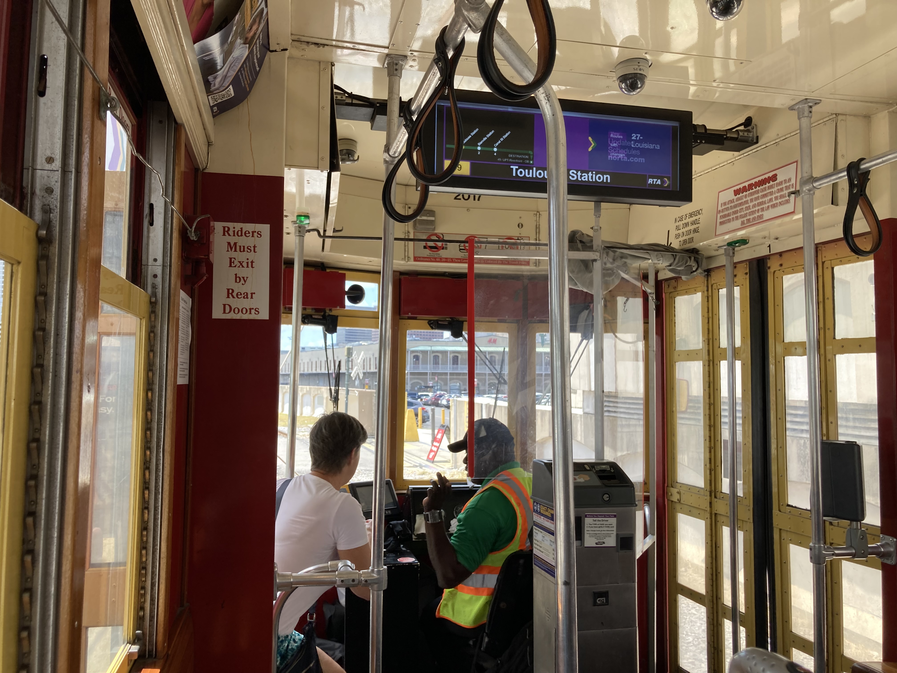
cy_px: 336
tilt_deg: +4.2
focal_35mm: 28
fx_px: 726
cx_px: 448
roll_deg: -1.9
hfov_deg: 63.4
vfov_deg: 49.7
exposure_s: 1/197
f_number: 1.8
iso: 20
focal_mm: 3.99
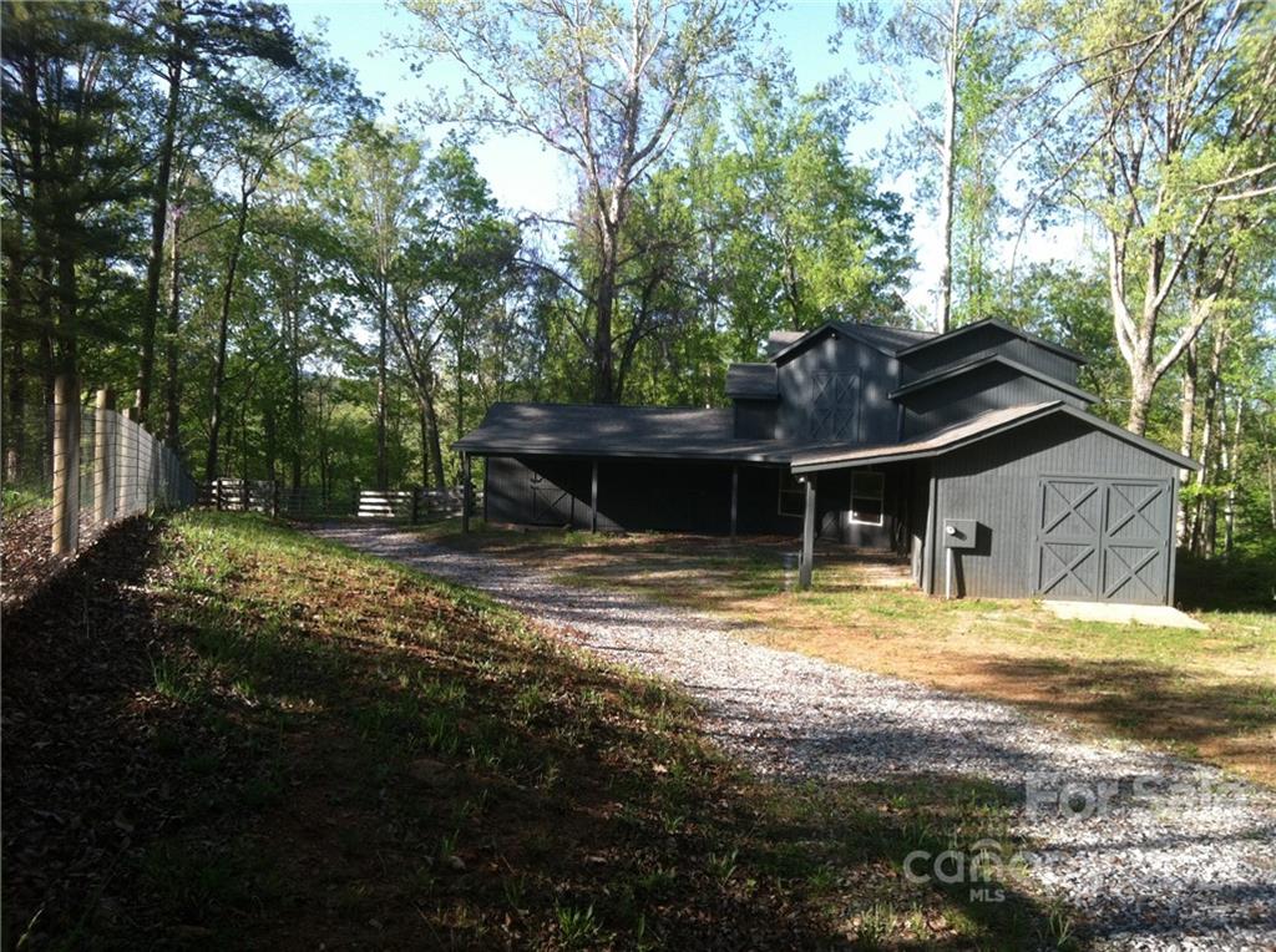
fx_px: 1288
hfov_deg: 52.7
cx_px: 638
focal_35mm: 35
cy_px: 476
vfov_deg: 40.6
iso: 80
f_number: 2.8
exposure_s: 1/313
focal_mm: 3.85
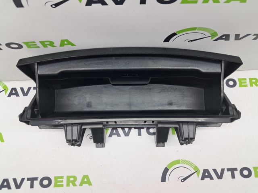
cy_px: 96
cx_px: 129
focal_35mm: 27
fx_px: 201
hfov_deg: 65.4
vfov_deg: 51.3
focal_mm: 4
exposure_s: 1/60
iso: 50
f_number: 1.8
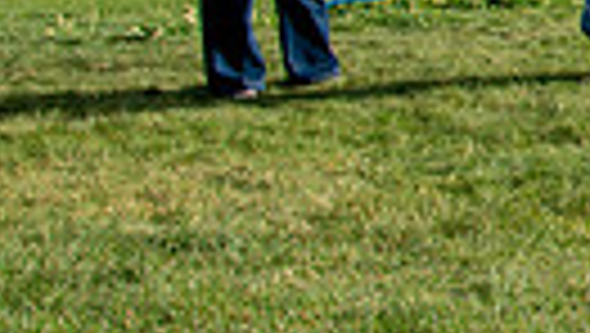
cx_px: 1137
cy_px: -170
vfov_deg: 6.7
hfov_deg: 11.1
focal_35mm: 178
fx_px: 2788
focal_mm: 30
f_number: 5
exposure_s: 1/1000
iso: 200
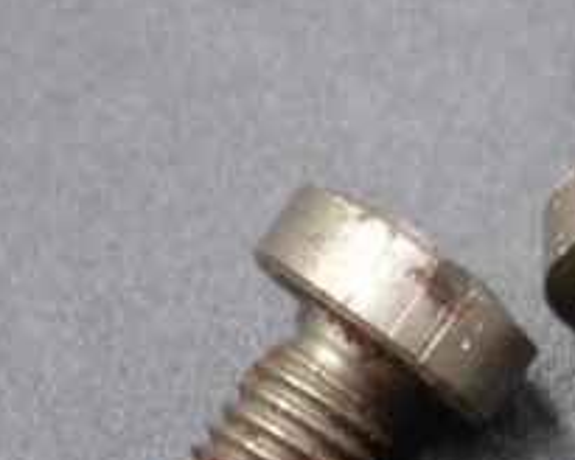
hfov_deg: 4.2
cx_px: 797
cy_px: 98
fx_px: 7722
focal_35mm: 454
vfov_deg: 3.4
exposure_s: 1/30
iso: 400
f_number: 5.6
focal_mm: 55
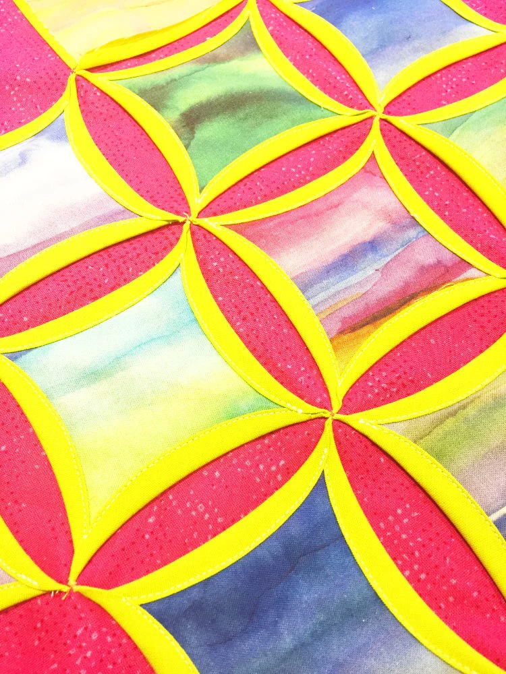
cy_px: 337
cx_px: 253
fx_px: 565
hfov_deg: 48.2
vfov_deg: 61.7
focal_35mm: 29
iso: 80
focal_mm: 4.2
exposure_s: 1/33
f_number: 2.2
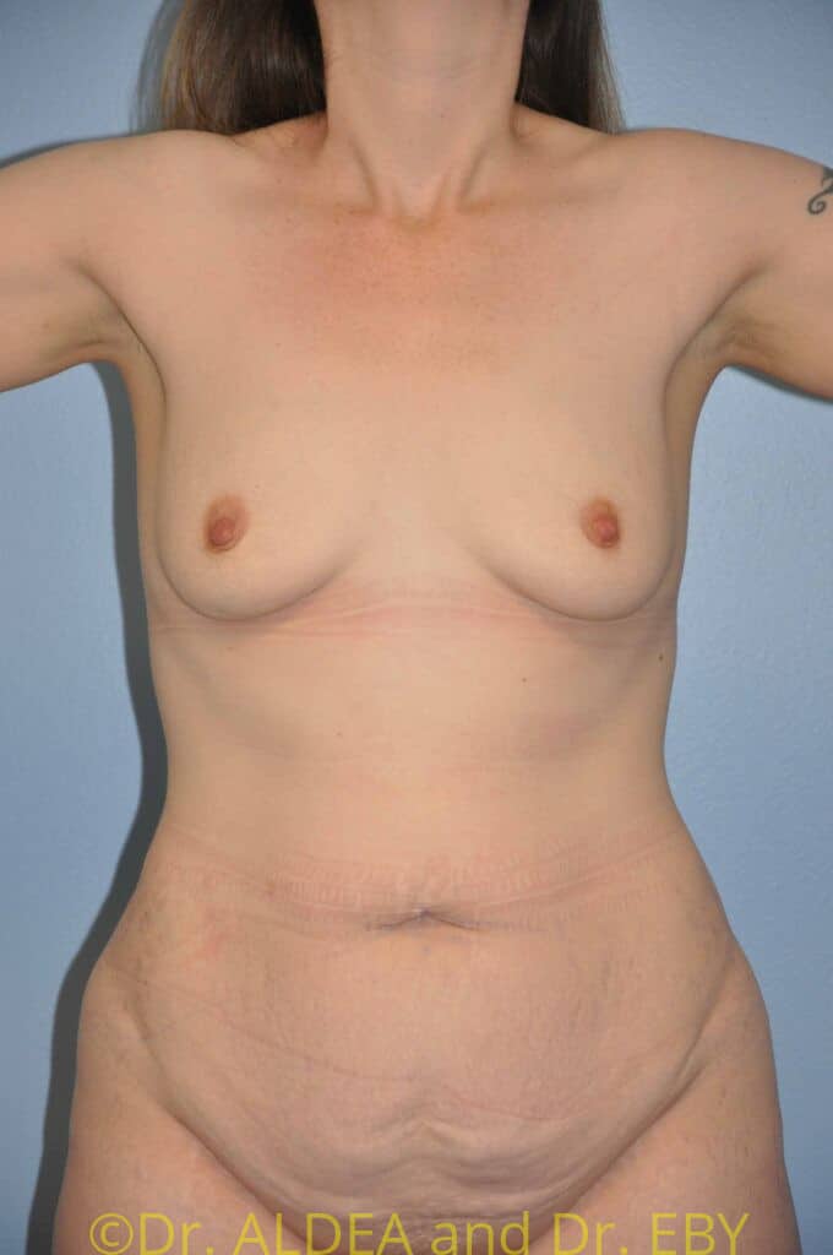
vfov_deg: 14.0
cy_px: 628
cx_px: 416
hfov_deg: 9.3
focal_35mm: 147
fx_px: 5116
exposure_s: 1/60
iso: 800
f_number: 5.6
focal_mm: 98
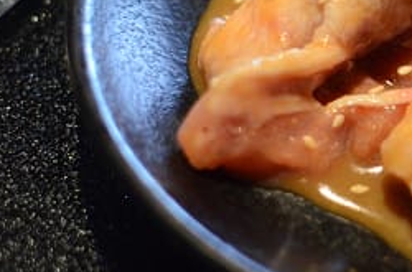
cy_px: 19
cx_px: 477
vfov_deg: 10.3
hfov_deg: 15.2
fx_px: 1497
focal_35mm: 131
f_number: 2.8
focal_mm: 35
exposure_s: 1/100
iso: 2000
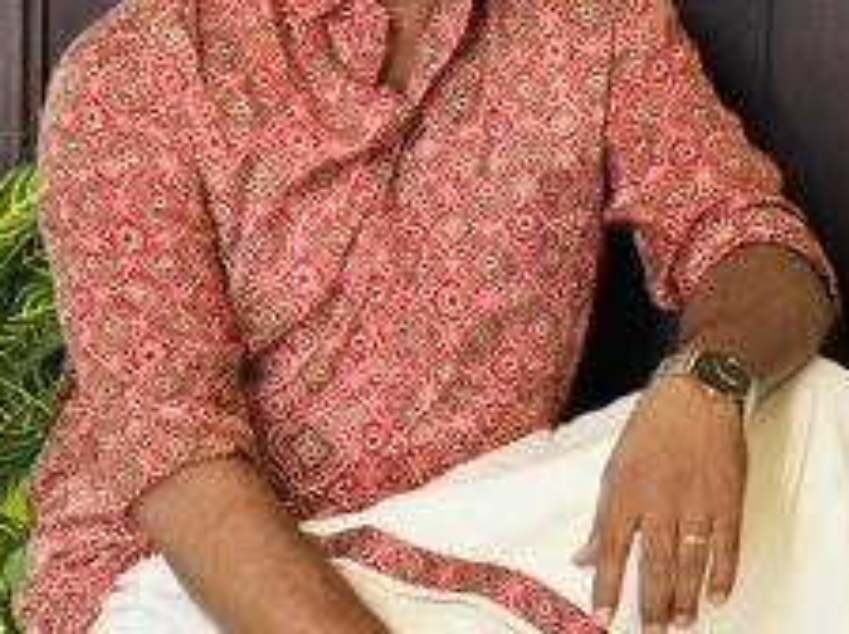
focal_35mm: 240
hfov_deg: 8.2
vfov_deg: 6.2
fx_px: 5877
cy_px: 115
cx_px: 770
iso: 320
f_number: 2.8
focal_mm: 9
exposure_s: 1/33
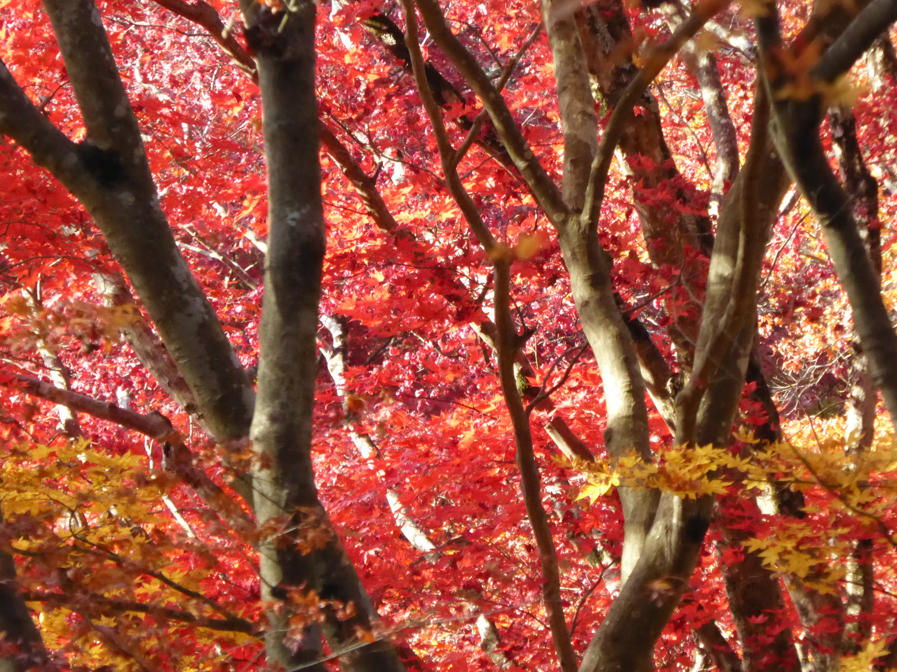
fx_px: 10599
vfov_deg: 3.6
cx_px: 445
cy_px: 328
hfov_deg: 4.8
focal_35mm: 409
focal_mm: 62.1
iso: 1250
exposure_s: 1/320
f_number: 6
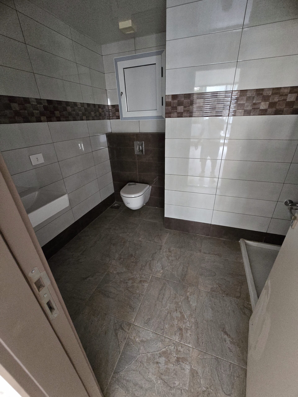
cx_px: 149
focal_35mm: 13
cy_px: 198
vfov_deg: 106.2
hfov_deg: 89.9
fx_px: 149
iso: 1250
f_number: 2.2
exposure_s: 1/50
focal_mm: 2.2
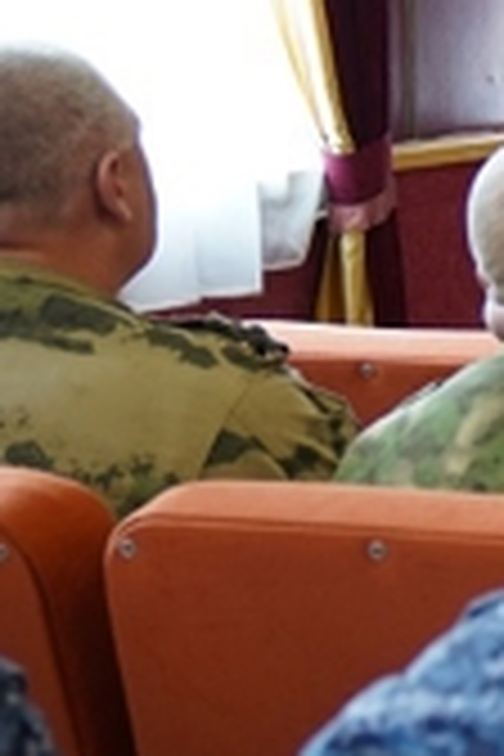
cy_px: 202
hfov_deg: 7.9
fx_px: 3192
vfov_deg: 13.5
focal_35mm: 152
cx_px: 1436
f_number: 2.8
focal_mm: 34
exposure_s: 1/40
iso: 500
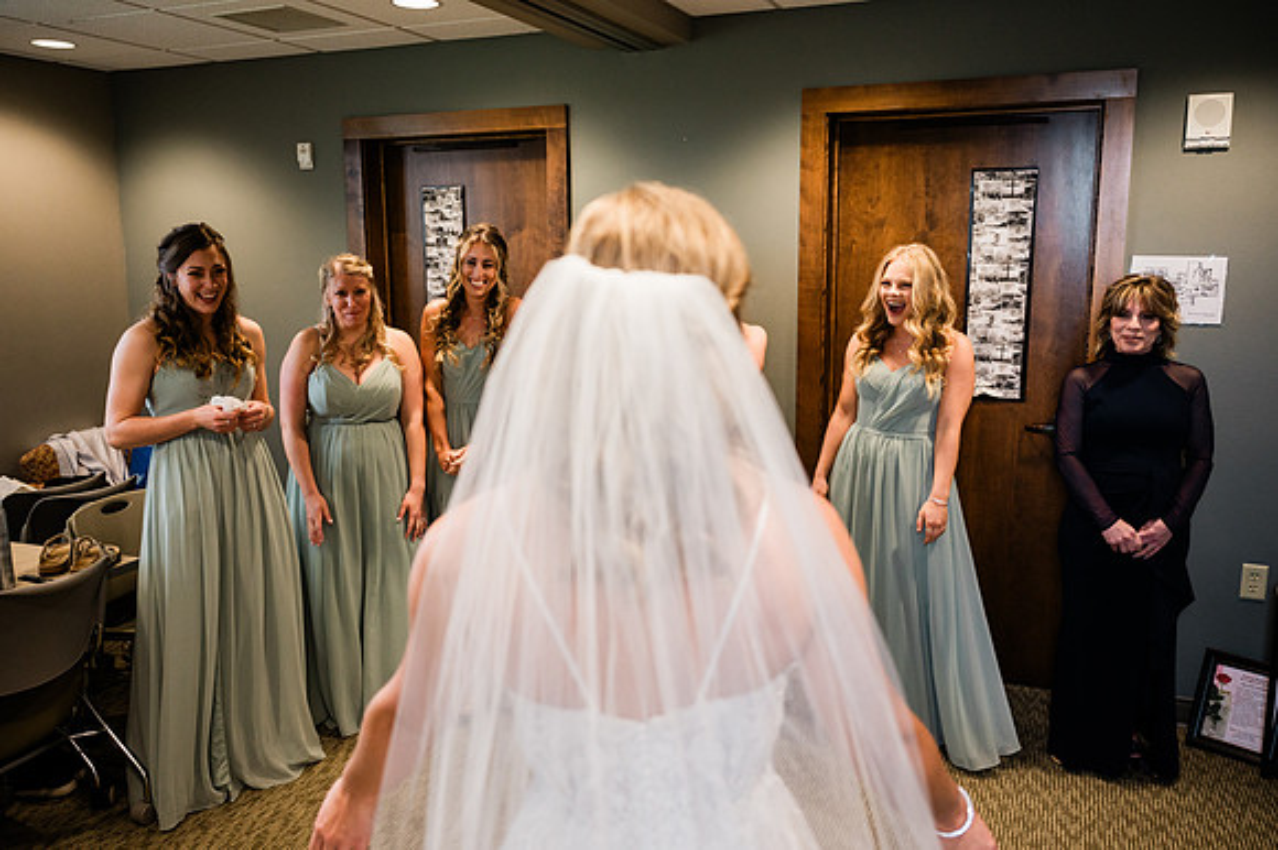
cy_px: 425
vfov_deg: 44.9
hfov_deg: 63.7
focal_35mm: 29
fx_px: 1029
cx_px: 639
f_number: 2.8
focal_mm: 29
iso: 1000
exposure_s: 1/200
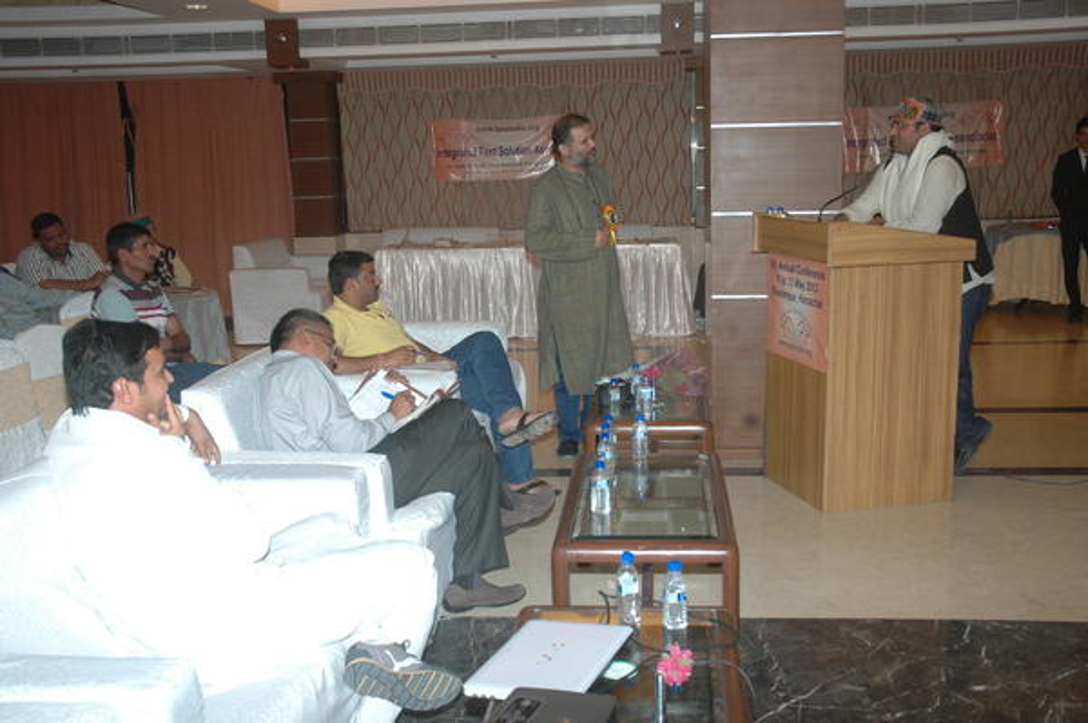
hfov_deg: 51.3
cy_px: 362
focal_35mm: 38
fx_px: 1132
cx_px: 544
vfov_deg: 35.4
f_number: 4.5
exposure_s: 1/60
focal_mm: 25
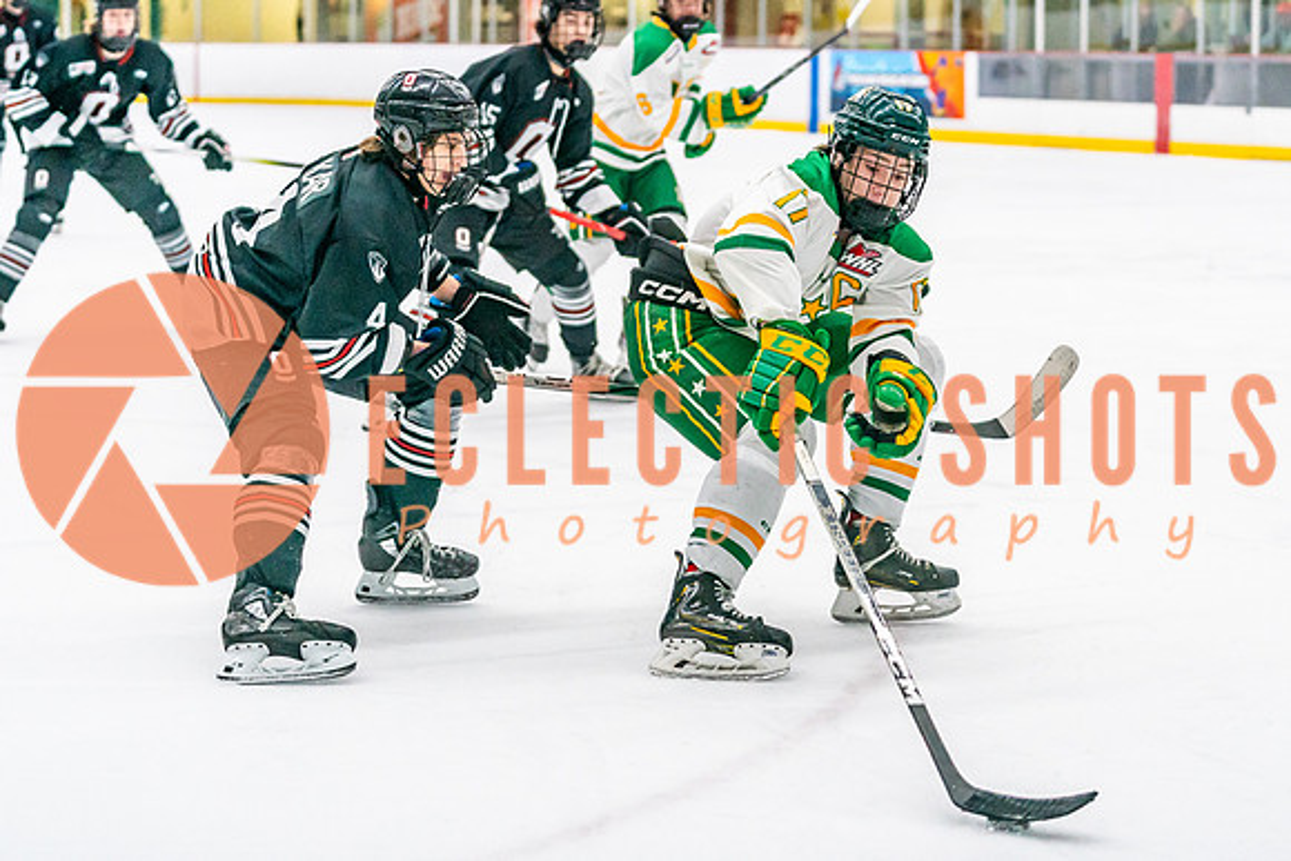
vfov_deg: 14.5
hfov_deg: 21.6
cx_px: 722
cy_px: 281
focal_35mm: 94
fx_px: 3380
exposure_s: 1/1250
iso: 3200
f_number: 2.8
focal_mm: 70
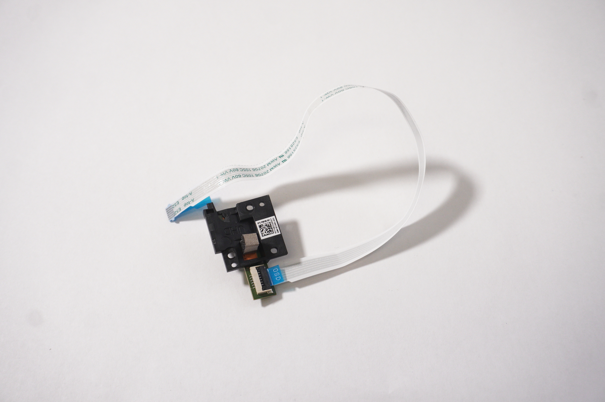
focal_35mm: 36
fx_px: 604
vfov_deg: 36.8
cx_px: 302
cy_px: 201
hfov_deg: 53.2
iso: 1250
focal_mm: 24
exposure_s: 1/200
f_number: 5.6
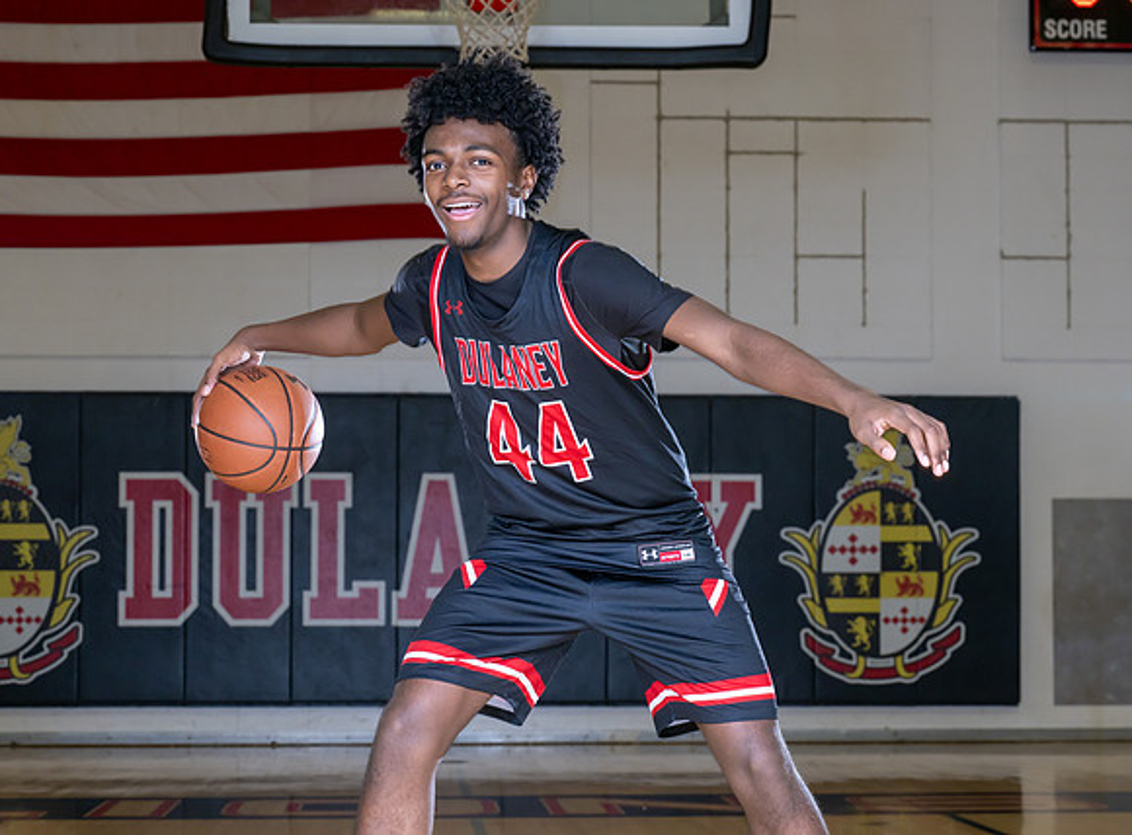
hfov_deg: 24.1
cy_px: 445
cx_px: 562
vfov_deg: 17.9
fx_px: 2657
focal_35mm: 82
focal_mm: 70
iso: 400
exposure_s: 1/100
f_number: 7.1
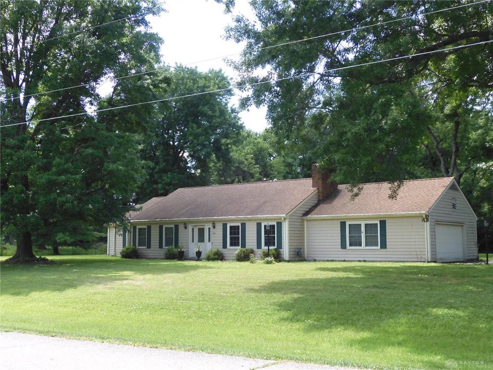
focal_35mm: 42
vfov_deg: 34.3
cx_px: 246
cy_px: 185
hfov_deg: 44.8
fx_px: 598
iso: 100
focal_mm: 7.5
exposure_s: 1/200
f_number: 4
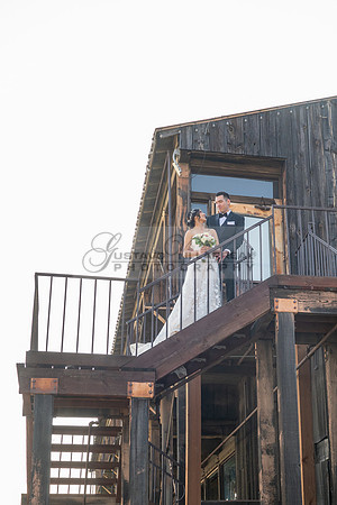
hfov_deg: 23.5
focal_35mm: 57
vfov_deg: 34.6
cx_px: 230
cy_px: 333
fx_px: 804
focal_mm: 24
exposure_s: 1/200
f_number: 7.1
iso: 200
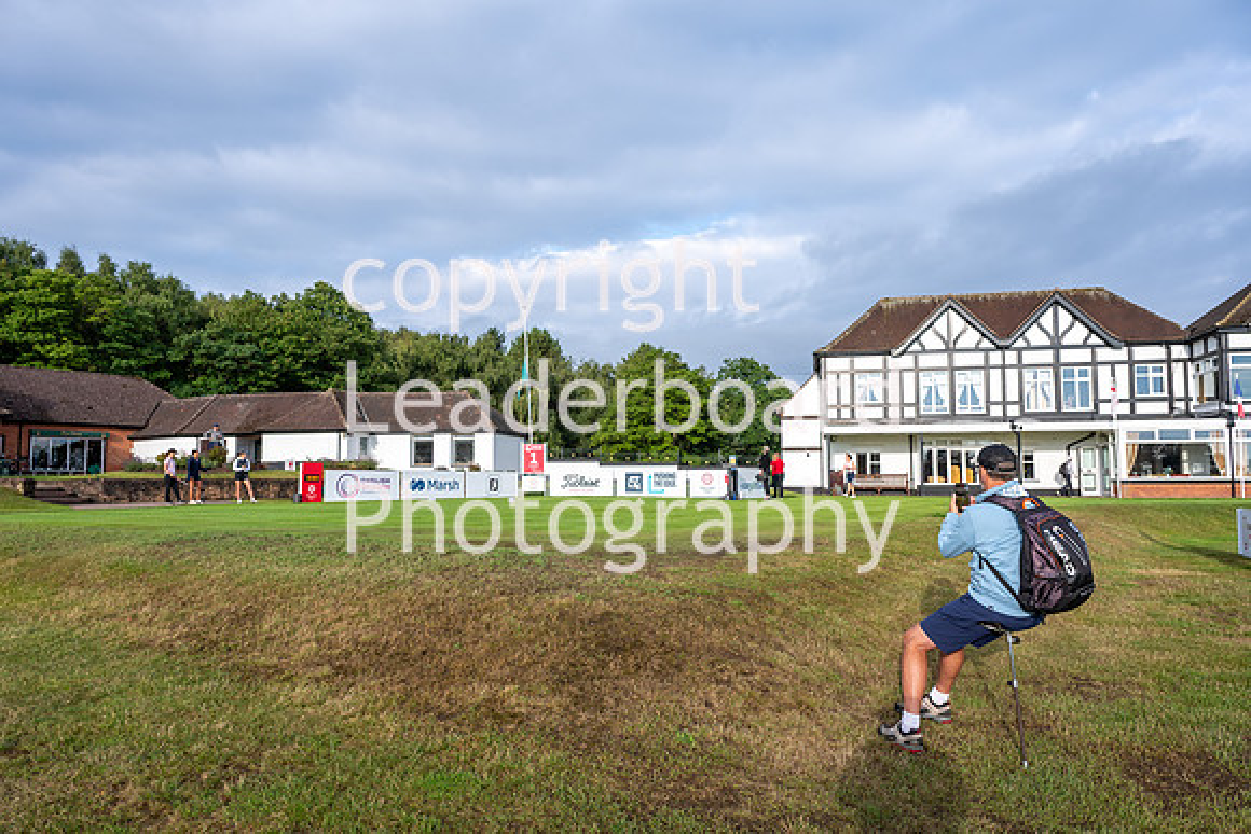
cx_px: 626
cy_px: 417
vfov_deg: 53.2
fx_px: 834
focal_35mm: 24
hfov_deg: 73.7
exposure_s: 1/400
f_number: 5.6
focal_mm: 24
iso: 160
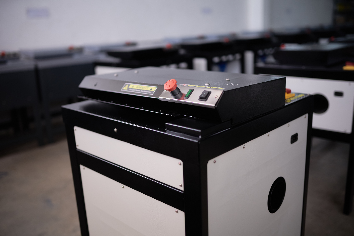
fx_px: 344
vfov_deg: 37.9
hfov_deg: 54.4
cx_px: 177
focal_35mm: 35
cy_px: 118
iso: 800
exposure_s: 1/100
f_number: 1.4
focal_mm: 35
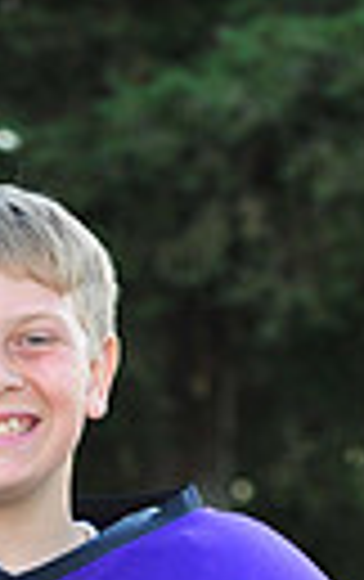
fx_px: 5648
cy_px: 1156
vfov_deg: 5.7
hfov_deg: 3.7
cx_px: -72
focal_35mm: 357
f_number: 4.5
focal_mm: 78
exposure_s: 1/60
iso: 200
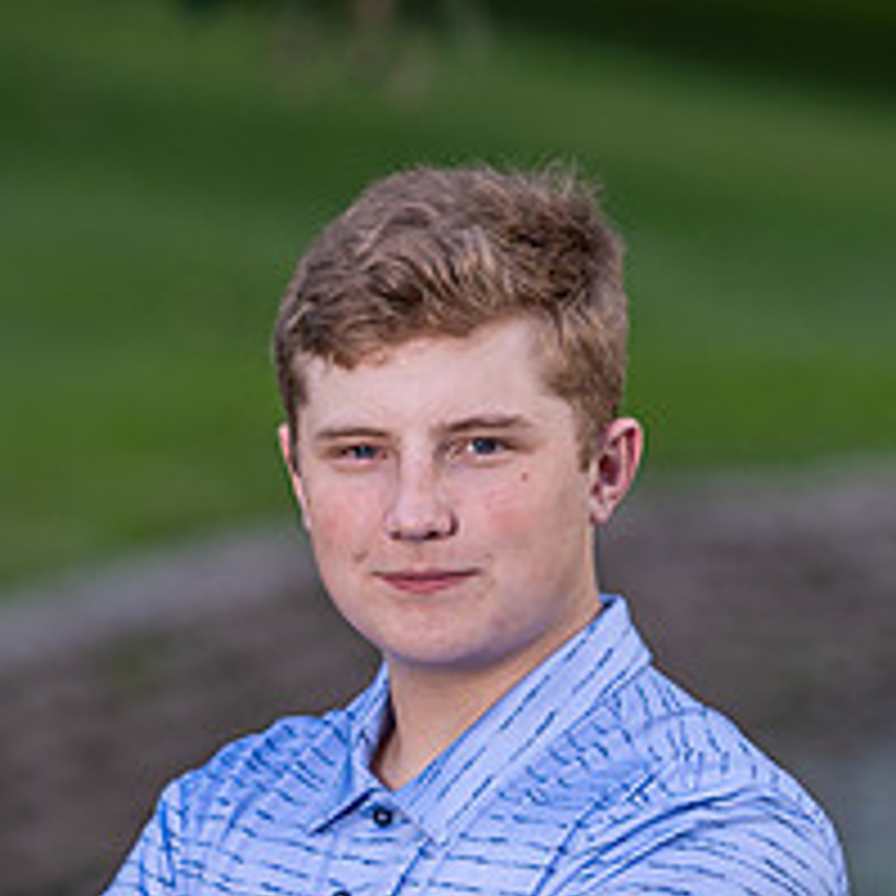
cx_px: 374
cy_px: 873
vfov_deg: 4.5
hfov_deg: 4.6
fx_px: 11274
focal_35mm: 385
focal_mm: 200
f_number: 4
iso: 200
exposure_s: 1/160
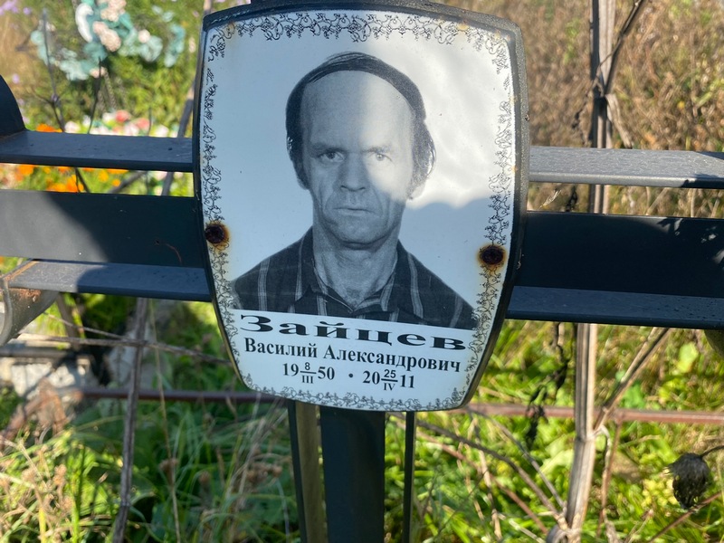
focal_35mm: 26
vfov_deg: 53.1
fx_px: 544
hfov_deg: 67.3
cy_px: 272
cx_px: 362
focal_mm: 4.25
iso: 32
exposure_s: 1/827
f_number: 1.8
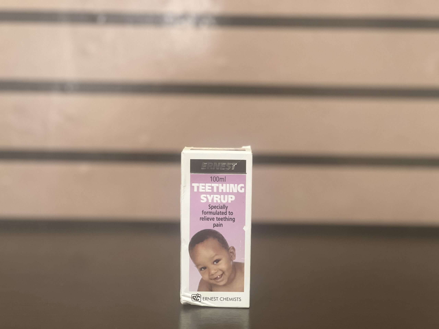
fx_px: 977
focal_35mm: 77
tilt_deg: -4.3
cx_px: 220
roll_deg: -0.7
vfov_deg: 19.1
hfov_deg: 25.3
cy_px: 164
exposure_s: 1/25
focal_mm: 9
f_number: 2.8
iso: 400
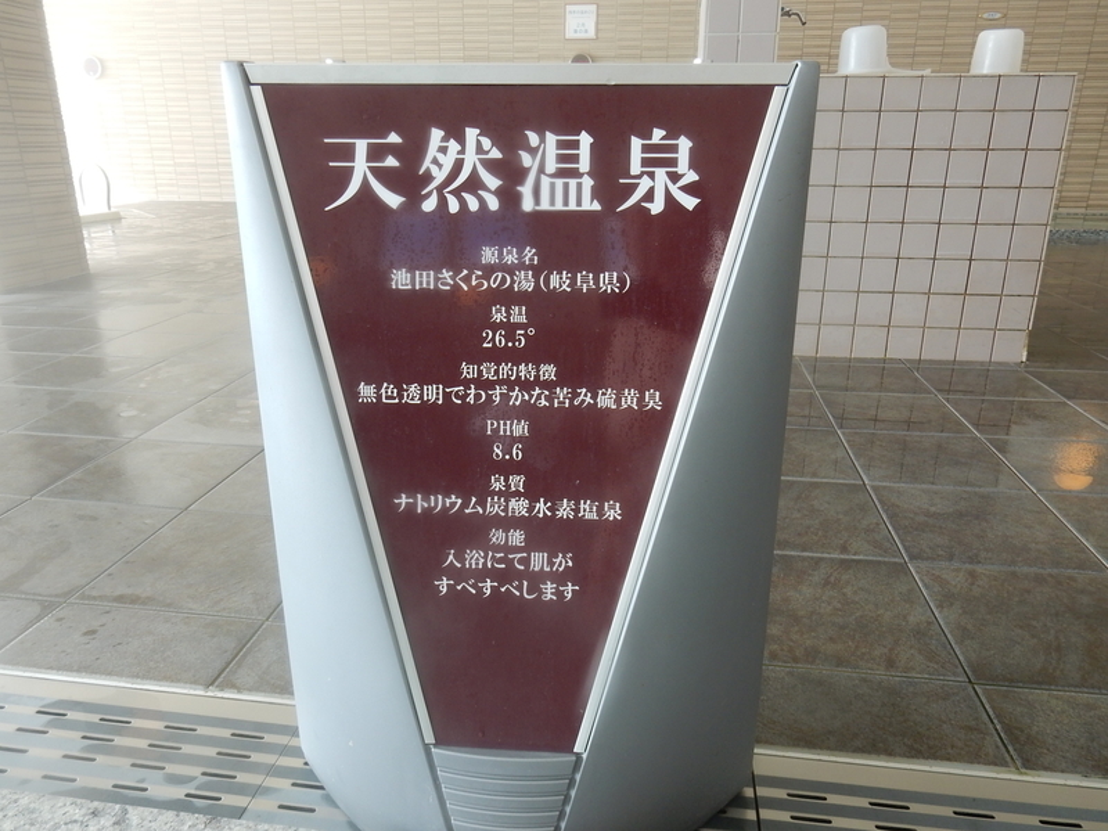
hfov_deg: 69.4
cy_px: 416
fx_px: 800
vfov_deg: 54.9
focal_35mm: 25
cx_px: 554
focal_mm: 4.5
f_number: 3.7
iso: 125
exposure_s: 1/100
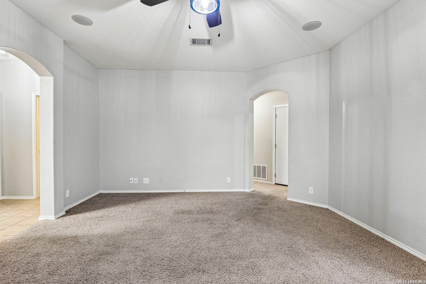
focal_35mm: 16
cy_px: 142
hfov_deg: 96.7
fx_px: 189
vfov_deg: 73.7
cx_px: 213
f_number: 8
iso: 2800
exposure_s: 1/15
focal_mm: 16
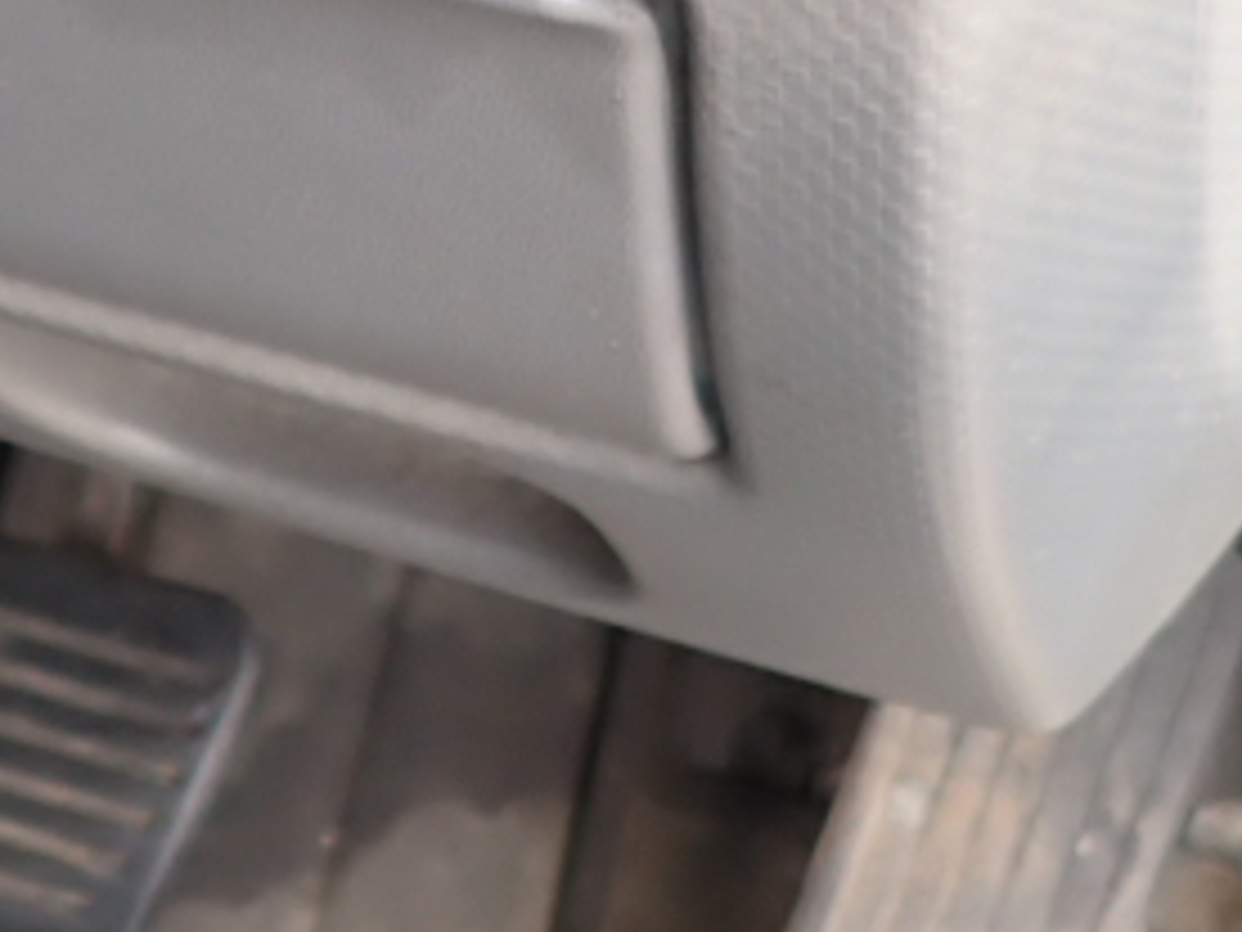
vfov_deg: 11.6
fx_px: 4162
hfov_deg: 16.7
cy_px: -878
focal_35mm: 116
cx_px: 58
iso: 100
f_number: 2
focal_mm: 4.5
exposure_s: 1/100
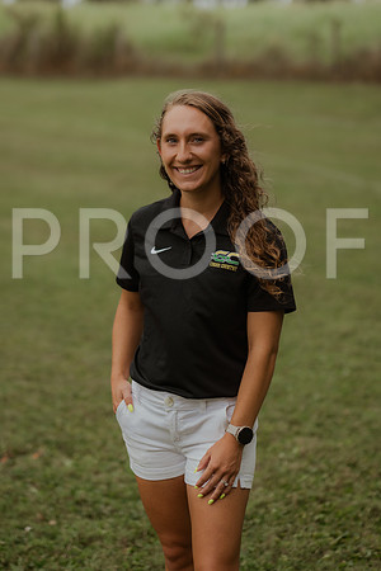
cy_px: 286
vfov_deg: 27.0
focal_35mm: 75
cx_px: 190
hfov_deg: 18.2
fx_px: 1191
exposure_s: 1/3200
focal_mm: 50
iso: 250
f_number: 2.8
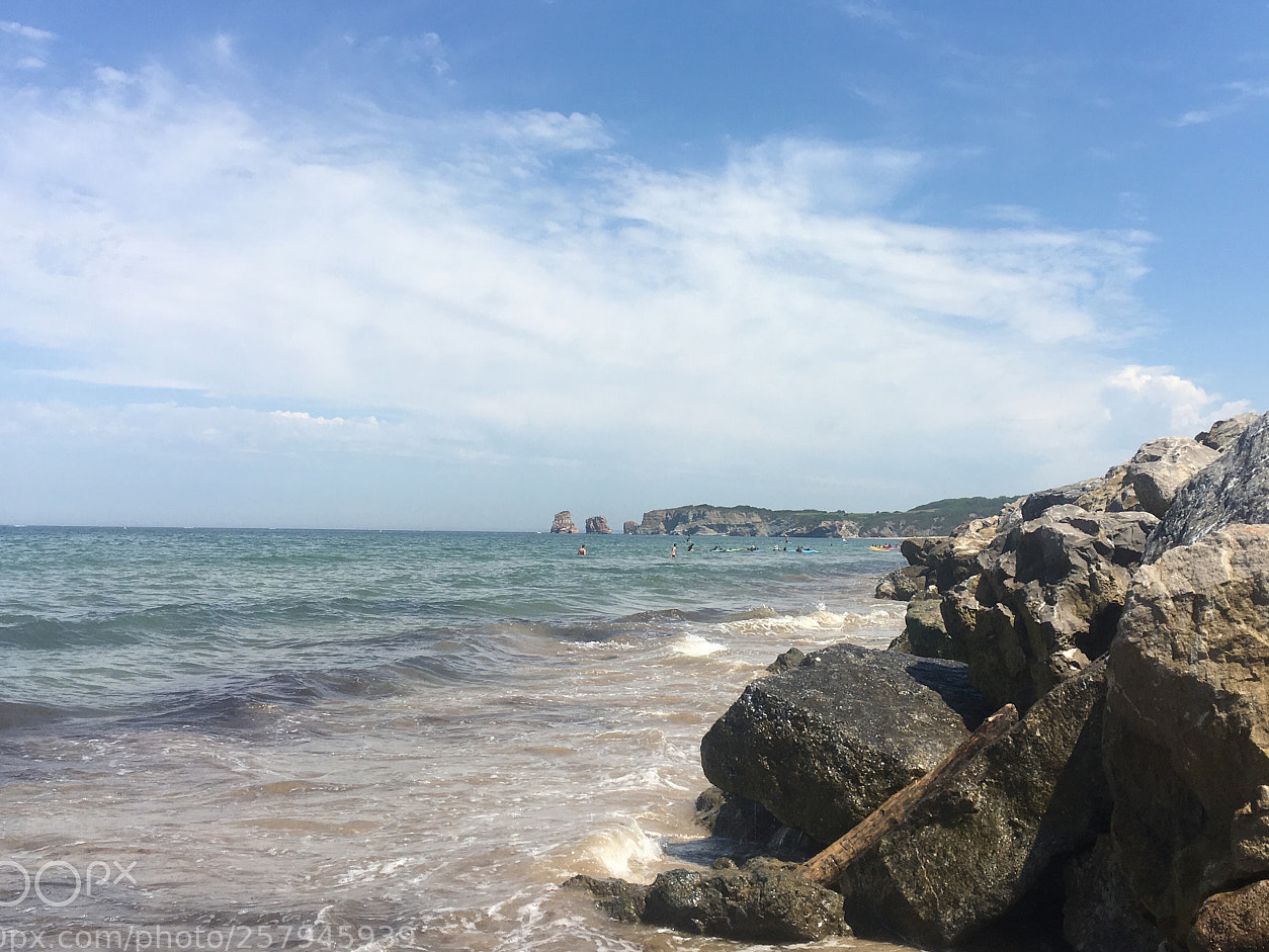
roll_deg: -0.6
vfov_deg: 38.6
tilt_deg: +5.7
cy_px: 410
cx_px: 695
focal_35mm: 37
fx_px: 1357
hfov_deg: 50.1
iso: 25
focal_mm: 4.15
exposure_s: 1/2564
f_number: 2.2
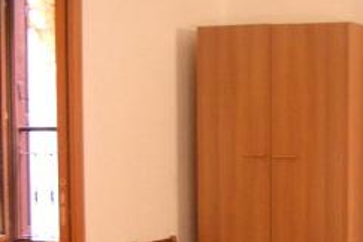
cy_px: 273
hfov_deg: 21.0
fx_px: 968
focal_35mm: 96
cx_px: 284
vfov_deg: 13.9
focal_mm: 5.8
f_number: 2.6
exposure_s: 1/20
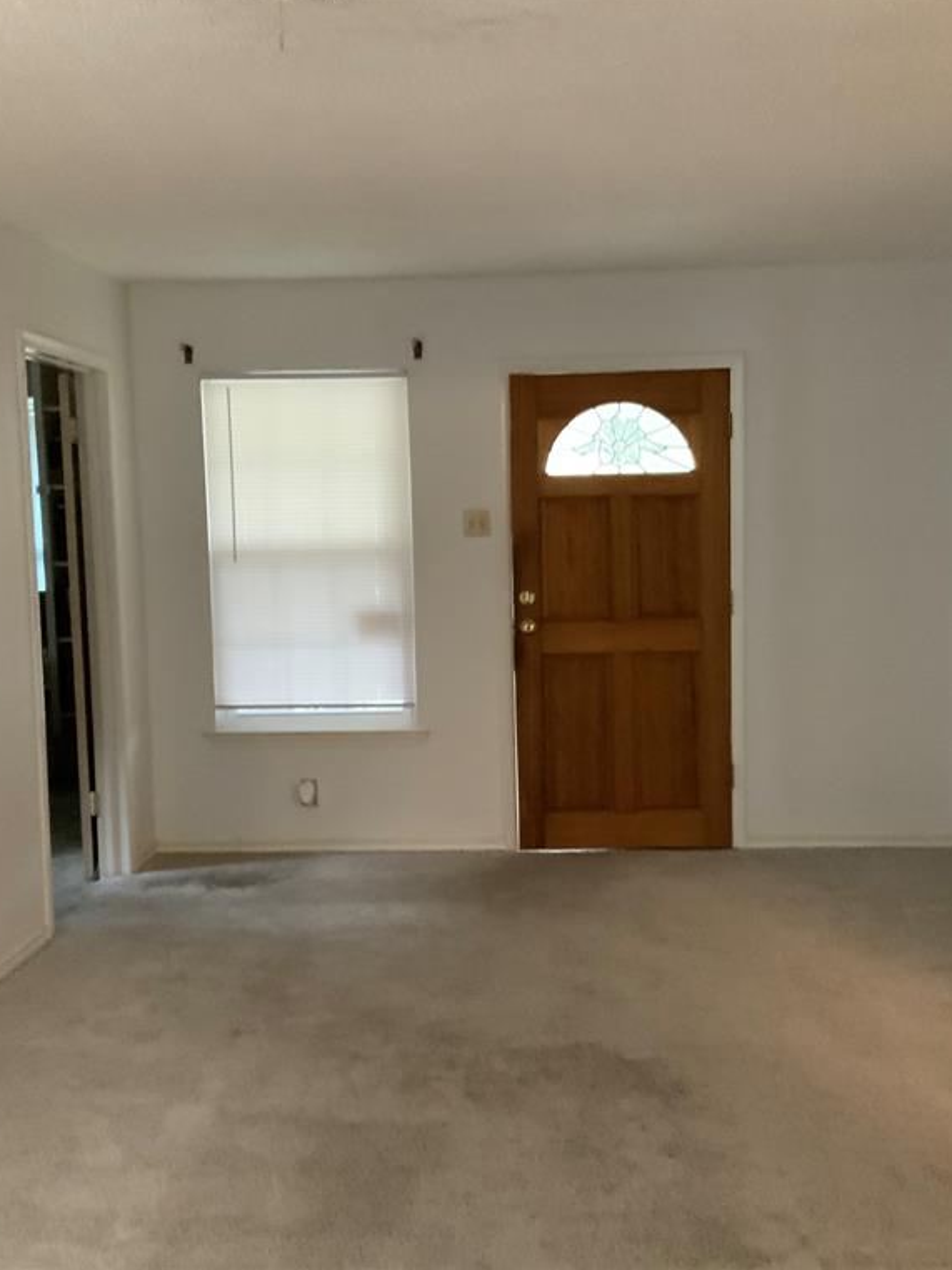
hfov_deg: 36.8
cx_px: 509
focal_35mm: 39
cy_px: 631
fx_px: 1430
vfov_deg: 47.9
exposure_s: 1/30
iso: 250
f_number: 1.8
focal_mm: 3
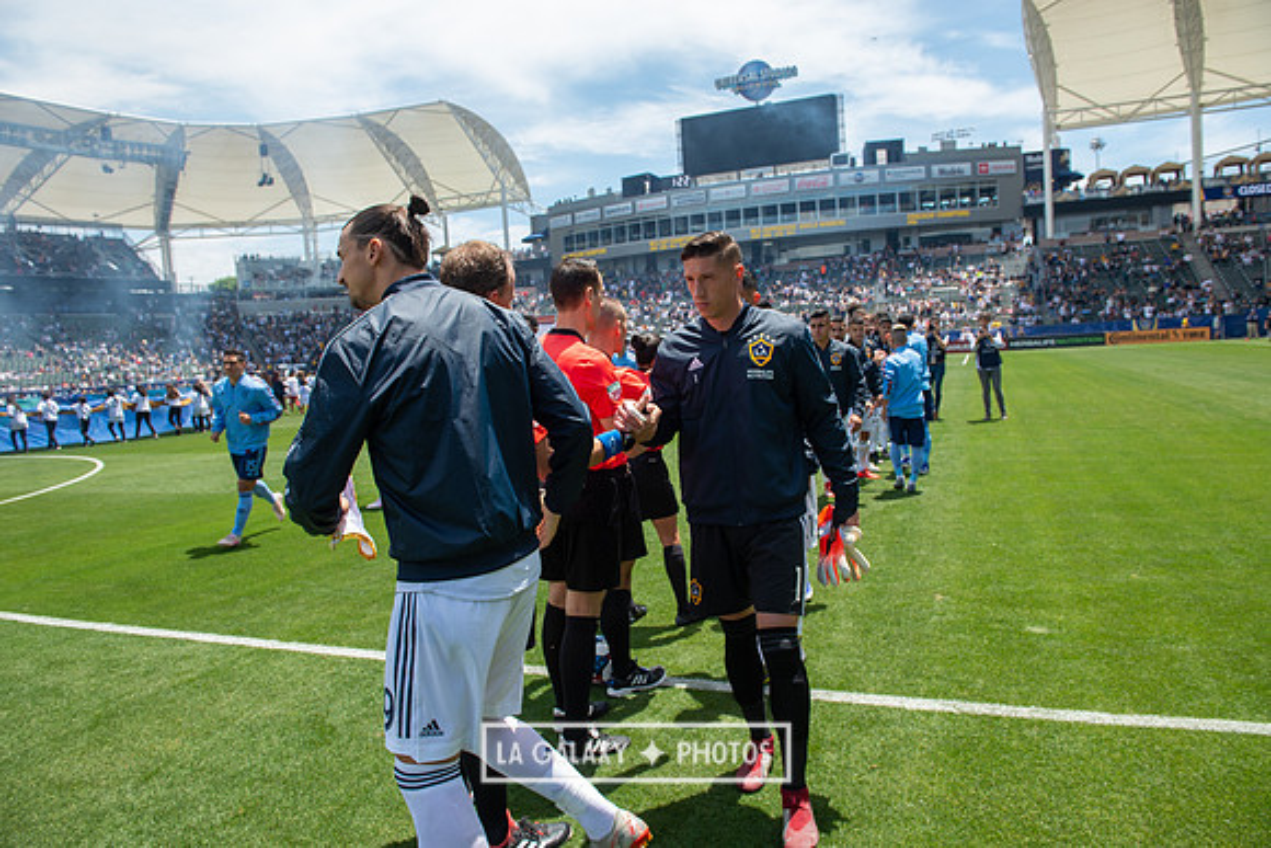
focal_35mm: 24
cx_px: 636
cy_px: 424
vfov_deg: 53.2
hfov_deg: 73.7
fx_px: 847
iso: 200
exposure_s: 1/640
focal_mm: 24
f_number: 5.6
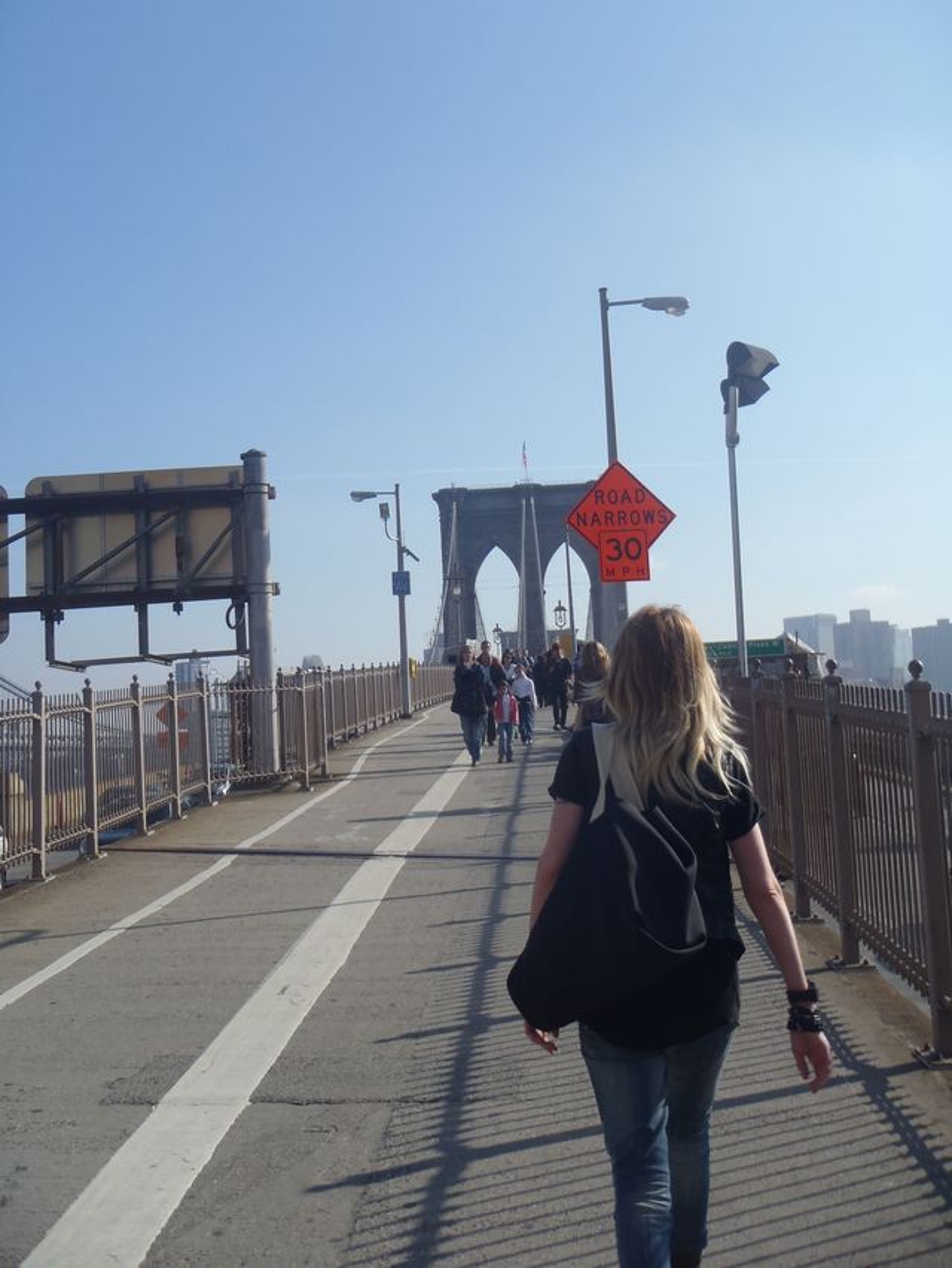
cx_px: 476
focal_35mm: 43
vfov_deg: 43.8
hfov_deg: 33.6
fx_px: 1576
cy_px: 634
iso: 80
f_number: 14
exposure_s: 1/80
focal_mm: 7.73
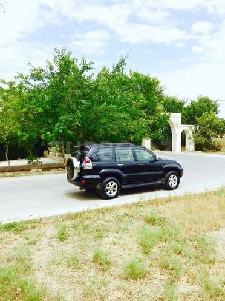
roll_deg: +2.9
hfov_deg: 48.2
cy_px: 150
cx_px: 112
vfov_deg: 61.7
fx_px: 251
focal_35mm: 29
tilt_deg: -4.3
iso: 32
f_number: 2.2
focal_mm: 4.15
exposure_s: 1/2283
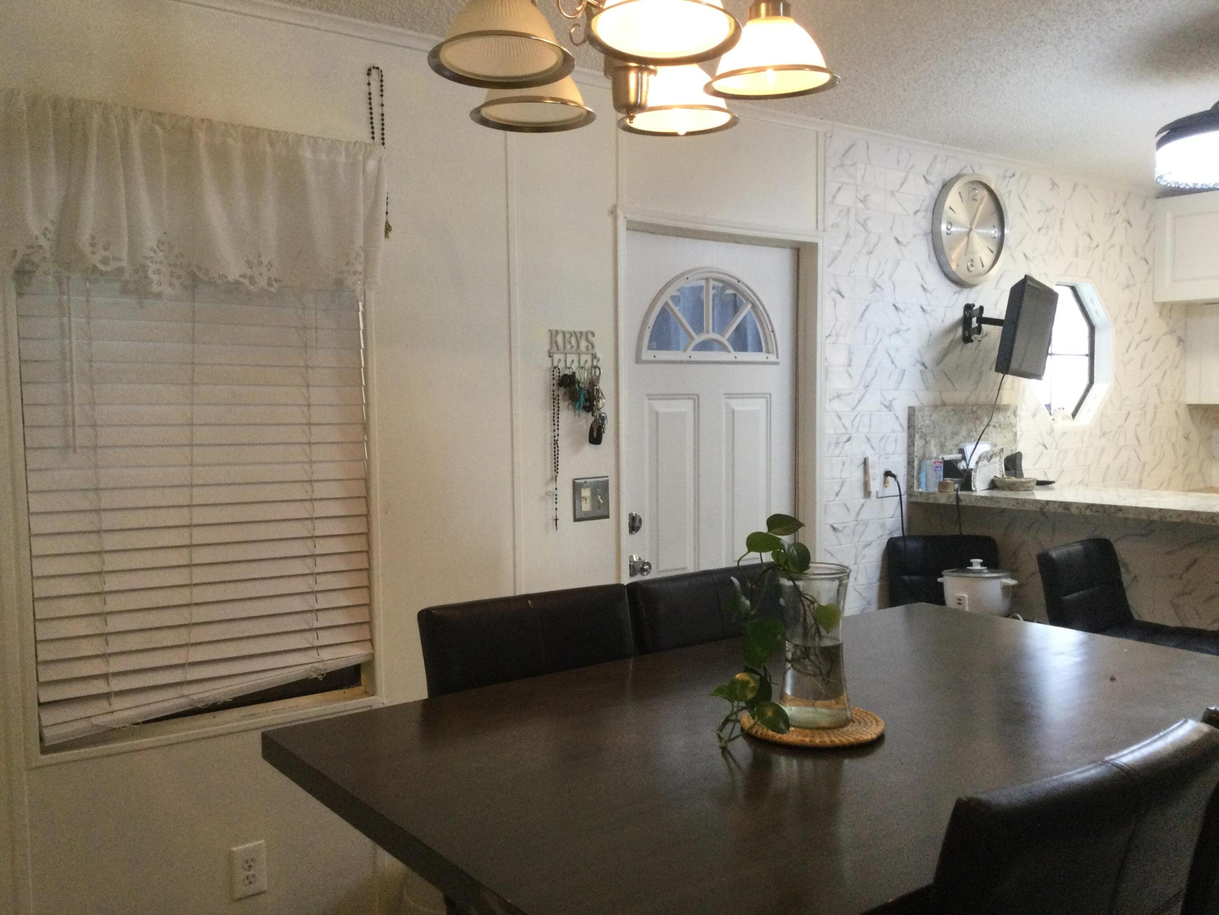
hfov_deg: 58.4
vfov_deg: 45.4
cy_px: 458
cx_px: 610
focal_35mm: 31
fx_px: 1092
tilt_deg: -5.2
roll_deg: -2.2
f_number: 2.4
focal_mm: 3.3
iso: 100
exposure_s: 1/30
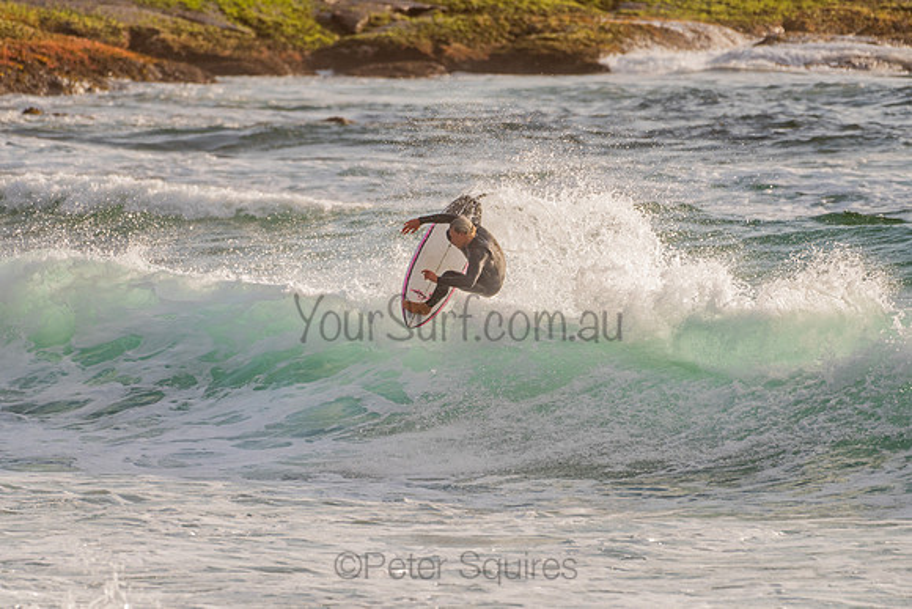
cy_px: 295
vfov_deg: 2.2
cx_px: 445
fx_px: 15530
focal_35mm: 613
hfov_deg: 3.4
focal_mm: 500
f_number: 5.6
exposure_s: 1/2000
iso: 200
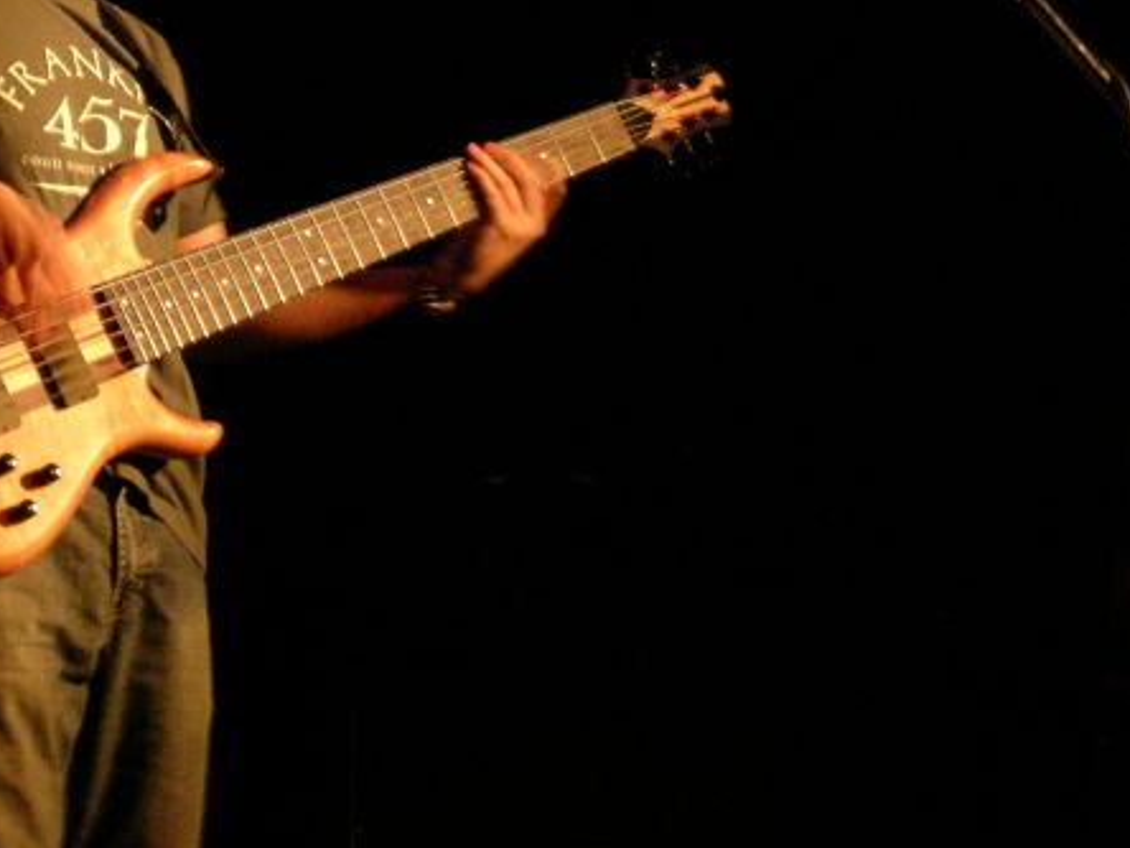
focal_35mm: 135
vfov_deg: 10.9
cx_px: 326
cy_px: 150
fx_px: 4407
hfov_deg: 14.6
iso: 400
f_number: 4
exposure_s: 1/8
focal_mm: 15.6
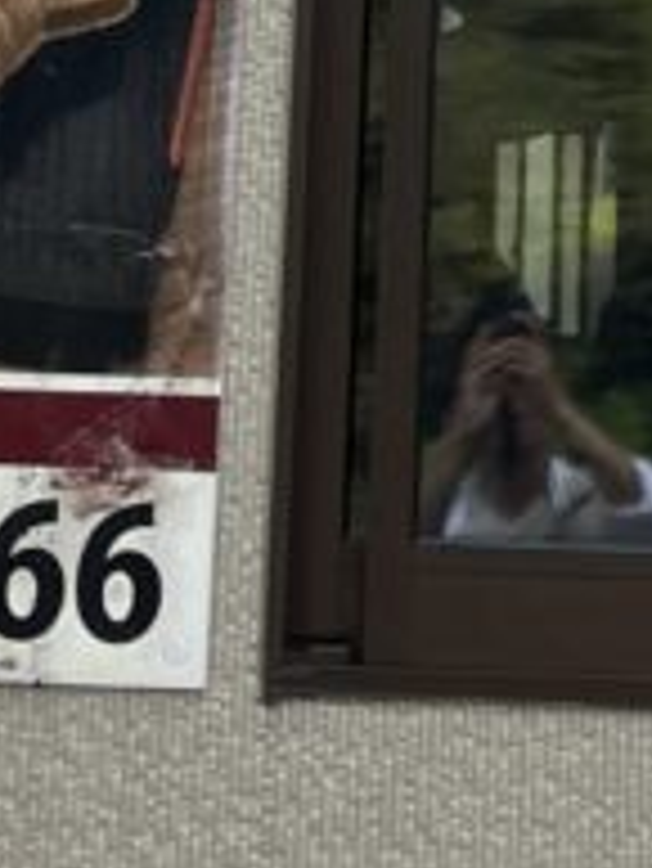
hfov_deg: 10.8
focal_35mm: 138
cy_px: -886
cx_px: 400
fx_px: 3462
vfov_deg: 12.5
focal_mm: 5.1
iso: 50
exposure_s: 1/1957
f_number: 1.6
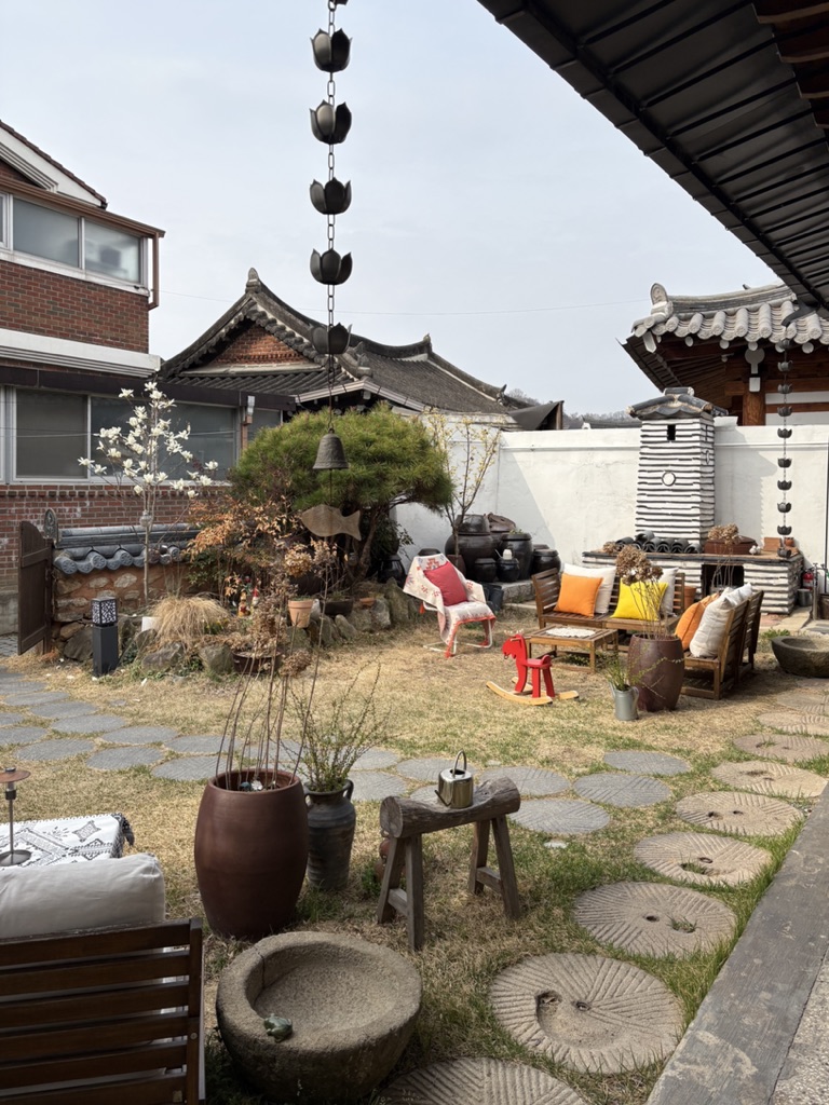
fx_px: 830
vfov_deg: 67.3
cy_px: 552
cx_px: 414
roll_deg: +0.8
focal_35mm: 26
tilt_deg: -1.1
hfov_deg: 53.1
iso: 50
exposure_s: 1/2639
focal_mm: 5.96
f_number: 1.6
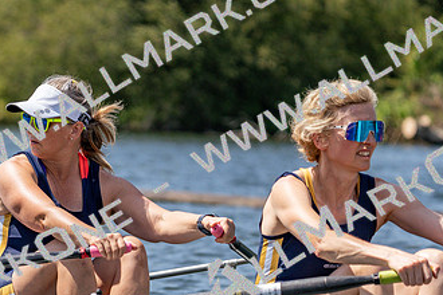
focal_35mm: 367
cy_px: 195
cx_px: 93
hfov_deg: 5.6
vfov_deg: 3.7
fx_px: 4516
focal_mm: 209
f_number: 5.6
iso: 250
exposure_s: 1/2000
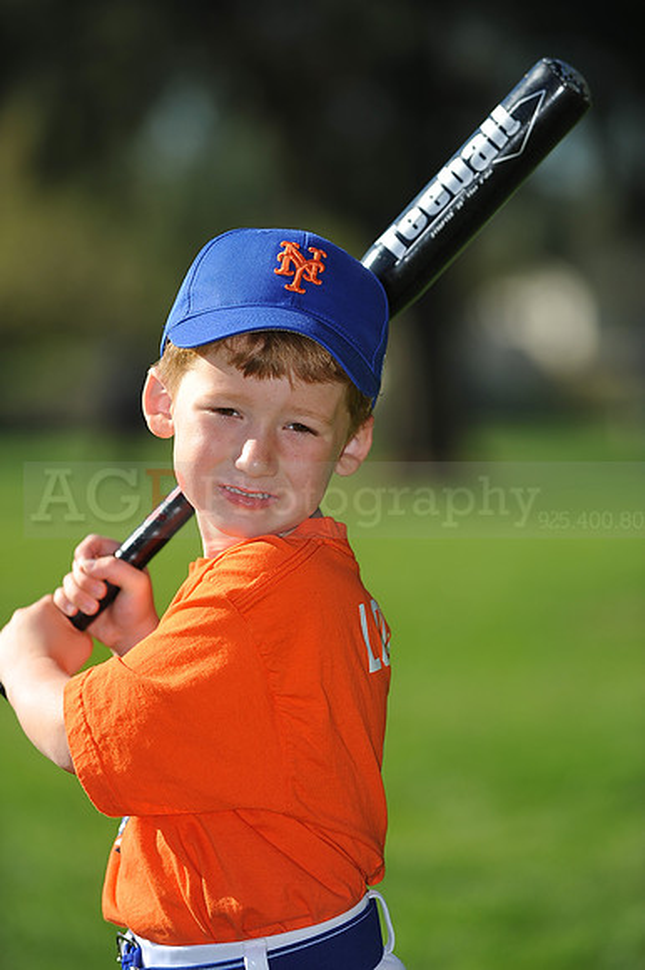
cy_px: 485
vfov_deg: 10.3
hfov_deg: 6.9
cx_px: 322
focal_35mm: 200
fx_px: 5381
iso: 200
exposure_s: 1/1250
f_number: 4.5
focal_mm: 200
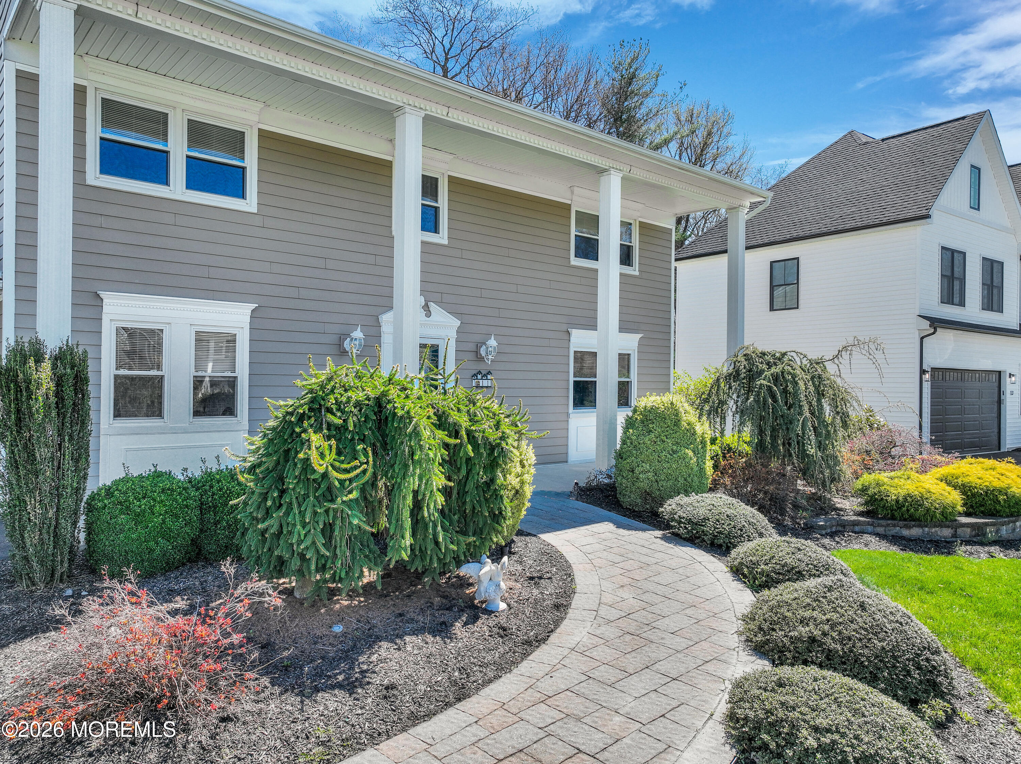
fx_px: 708
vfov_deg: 56.8
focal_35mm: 24
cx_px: 510
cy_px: 382
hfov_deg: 71.6
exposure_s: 1/1250
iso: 160
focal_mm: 12.29
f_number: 2.8
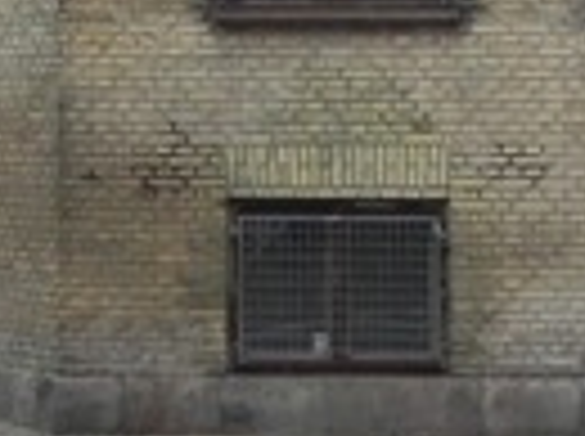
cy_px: -328
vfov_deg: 9.8
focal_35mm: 143
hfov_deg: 13.8
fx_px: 2412
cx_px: 189
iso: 160
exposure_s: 1/164
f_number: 4.5
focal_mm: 5.2
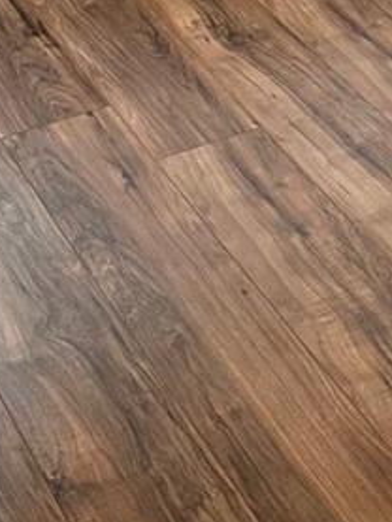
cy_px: -351
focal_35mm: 104
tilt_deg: -16.9
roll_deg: -0.4
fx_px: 1569
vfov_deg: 16.5
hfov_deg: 14.2
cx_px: 277
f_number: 1.78
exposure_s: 1/120
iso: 200
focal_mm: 6.86
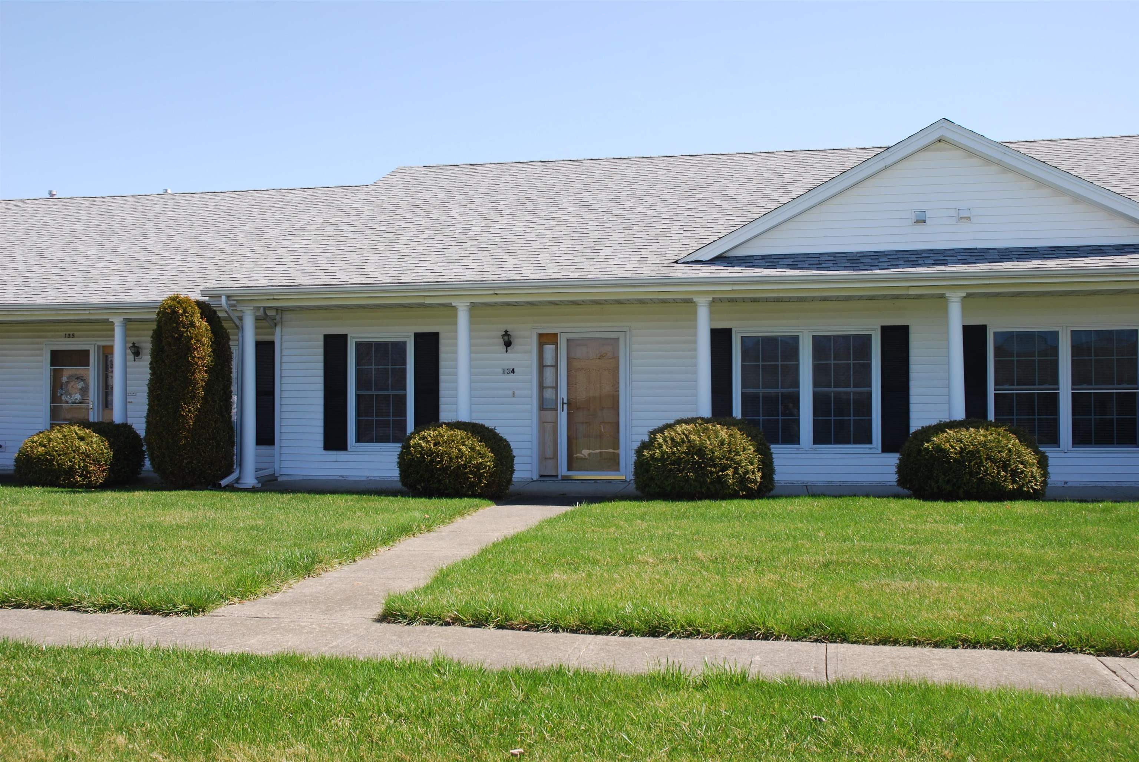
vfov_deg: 37.0
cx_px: 570
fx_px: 1140
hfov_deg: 53.1
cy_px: 381
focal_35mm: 36
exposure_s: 1/160
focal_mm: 24
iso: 100
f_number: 6.3
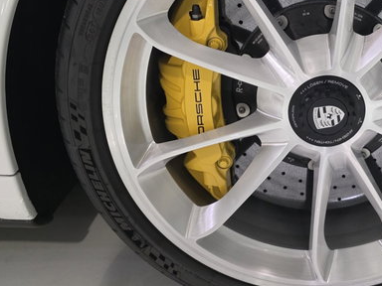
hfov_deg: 39.1
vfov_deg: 31.1
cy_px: 80
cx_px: 324
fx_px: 508
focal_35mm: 46
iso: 1250
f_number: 1.7
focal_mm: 6.3
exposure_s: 1/120
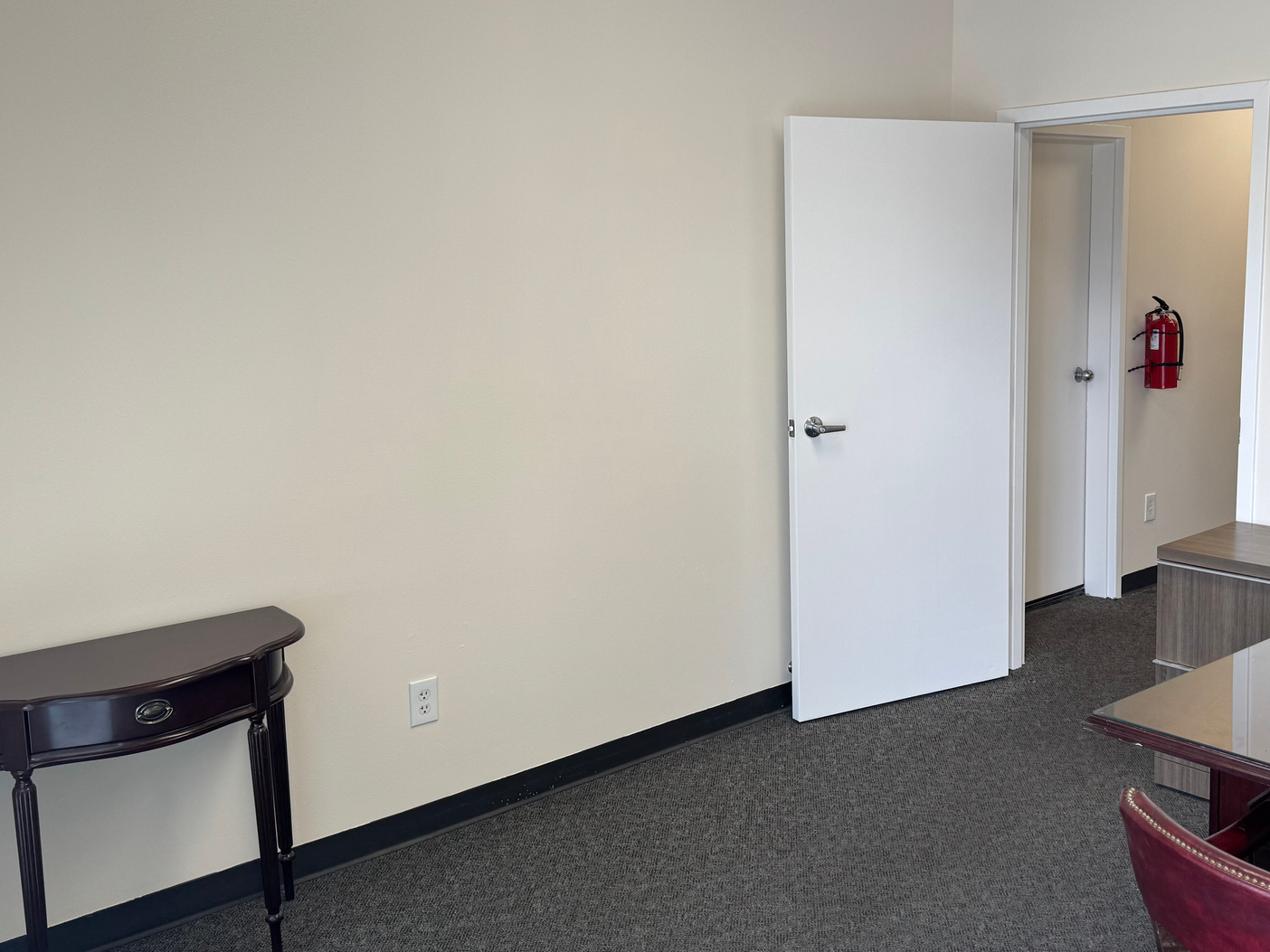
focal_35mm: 35
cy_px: 431
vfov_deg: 40.7
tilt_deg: -9.2
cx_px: 771
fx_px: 1284
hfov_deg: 52.2
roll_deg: +0.6
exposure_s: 1/182
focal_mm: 6.76
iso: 64
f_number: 1.78
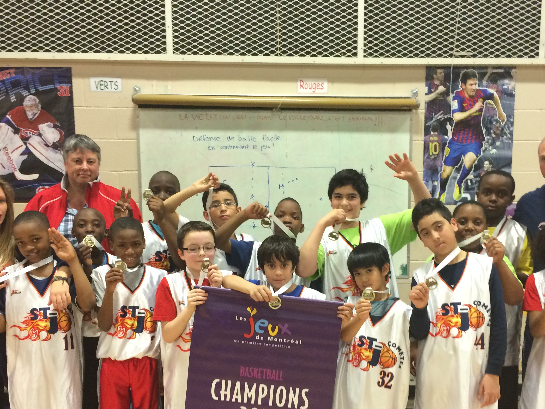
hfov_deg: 46.7
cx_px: 296
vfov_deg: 35.7
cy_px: 269
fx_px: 630
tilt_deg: -9.9
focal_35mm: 40
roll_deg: -0.2
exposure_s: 1/30
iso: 200
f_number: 2.2
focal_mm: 4.15
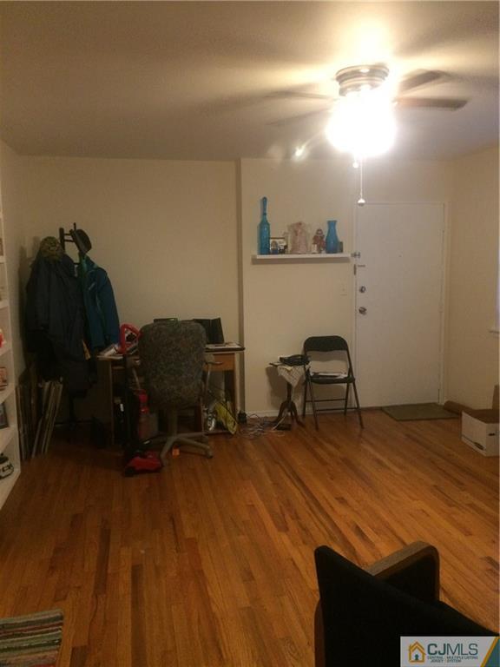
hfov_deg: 48.2
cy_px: 334
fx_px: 559
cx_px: 250
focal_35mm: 29
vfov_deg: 61.7
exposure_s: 1/30
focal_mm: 4.15
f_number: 2.2
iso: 320
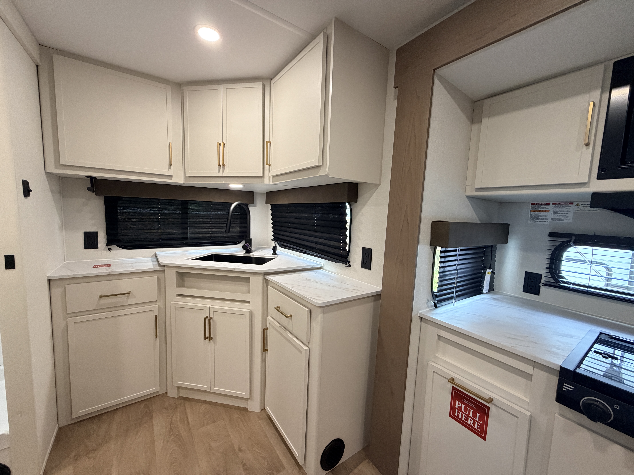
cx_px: 317
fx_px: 256
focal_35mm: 14
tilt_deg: -6.3
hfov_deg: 102.1
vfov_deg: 85.7
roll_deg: -0.5
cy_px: 238
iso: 320
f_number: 2.2
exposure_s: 1/77
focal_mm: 2.22
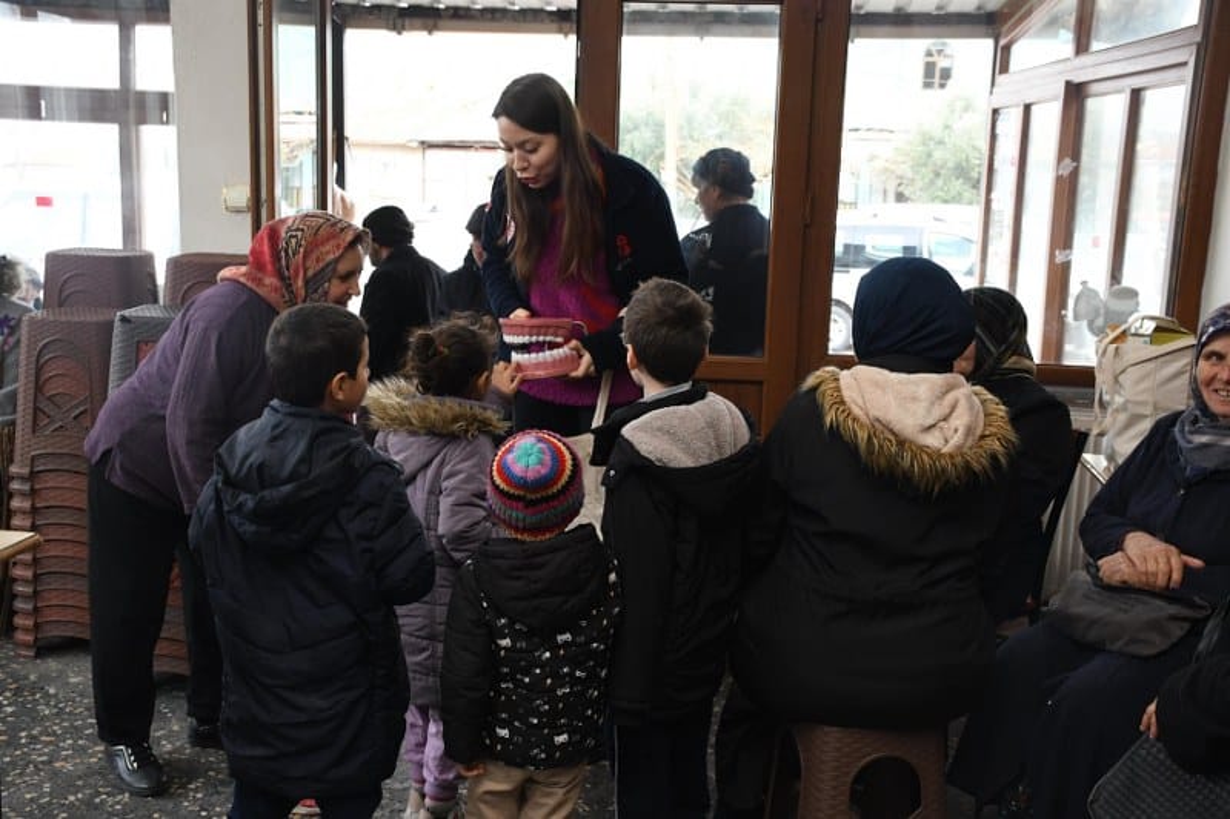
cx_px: 615
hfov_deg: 48.5
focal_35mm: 40
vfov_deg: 33.4
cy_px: 410
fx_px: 1366
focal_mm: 27
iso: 1000
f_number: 5
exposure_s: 1/100
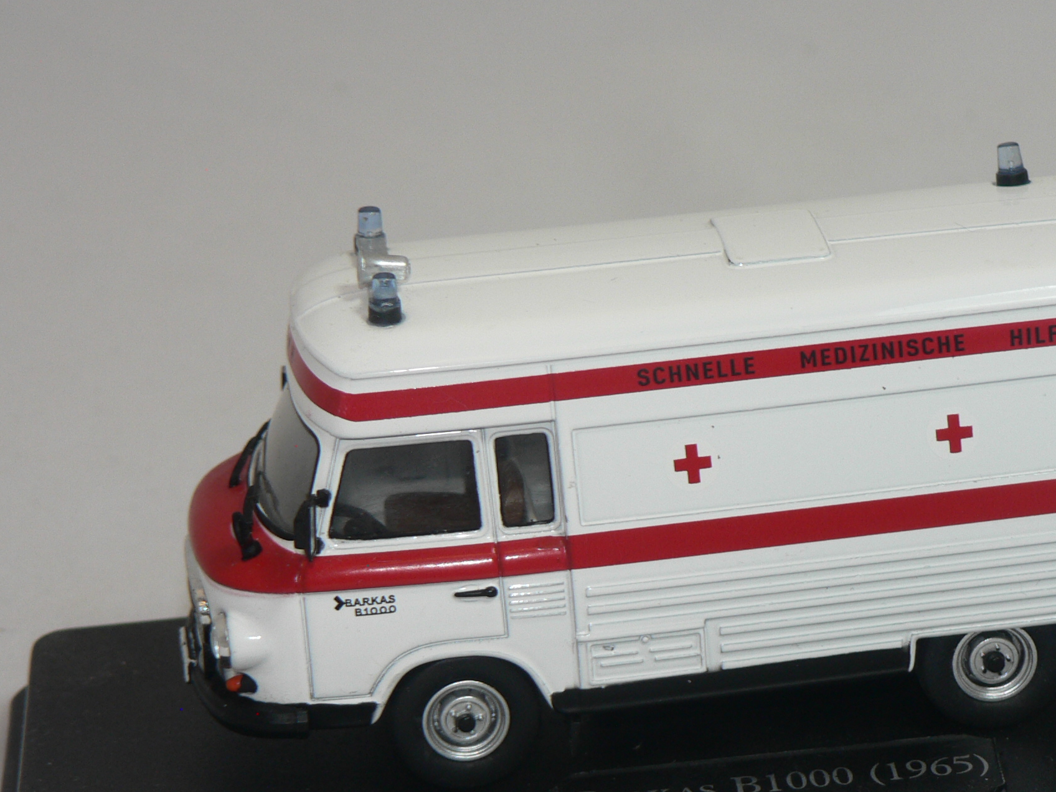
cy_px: 491
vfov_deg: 9.6
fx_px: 4698
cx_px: 694
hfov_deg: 12.8
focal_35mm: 154
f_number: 3.2
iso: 80
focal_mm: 16.9
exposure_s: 1/60
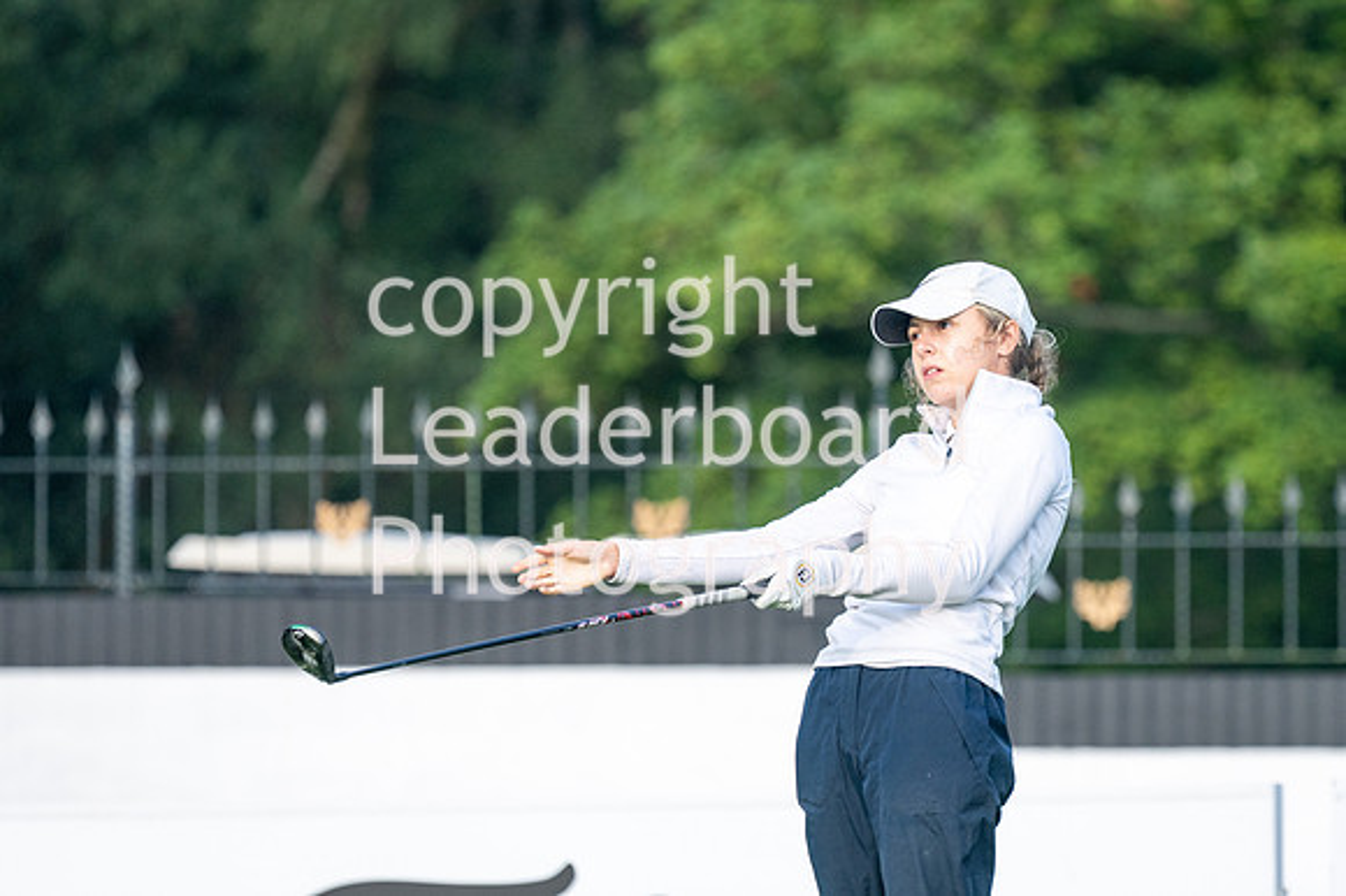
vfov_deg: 3.1
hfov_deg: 4.6
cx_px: 673
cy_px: 448
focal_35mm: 450
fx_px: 16815
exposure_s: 1/1250
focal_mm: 300
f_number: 5
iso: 400
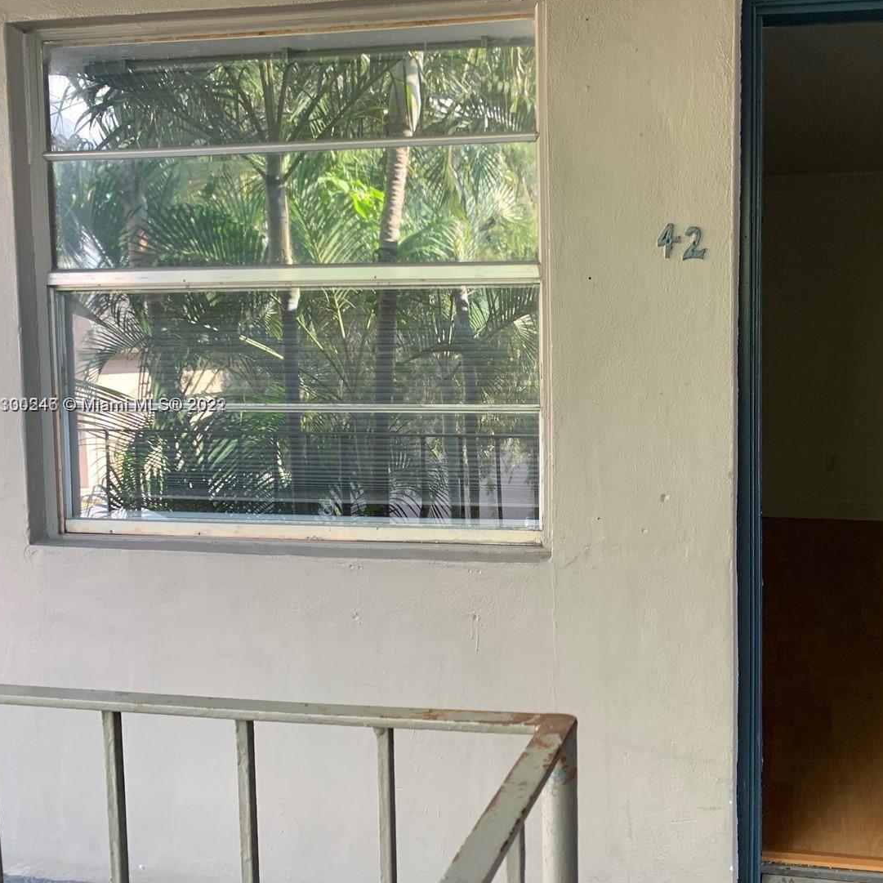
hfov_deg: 47.3
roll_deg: +0.8
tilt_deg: -4.0
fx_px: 981
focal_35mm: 34
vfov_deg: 48.4
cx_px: 618
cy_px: 406
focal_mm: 4.25
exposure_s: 1/83
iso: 100
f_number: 1.8
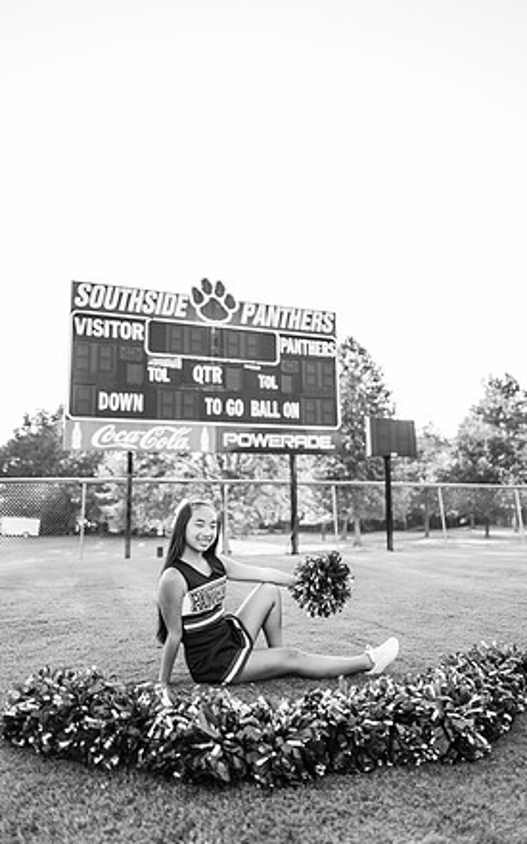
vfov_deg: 72.5
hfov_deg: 49.2
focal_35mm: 25
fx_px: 574
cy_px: 414
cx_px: 280
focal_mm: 24
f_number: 2
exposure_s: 1/500
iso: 125
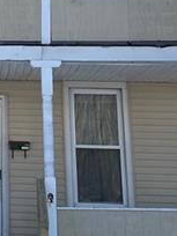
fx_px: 668
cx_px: -59
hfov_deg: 14.4
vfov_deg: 19.7
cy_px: 24
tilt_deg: +15.4
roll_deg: -1.3
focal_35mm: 98
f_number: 1.8
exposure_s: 1/2268
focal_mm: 4.25
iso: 32
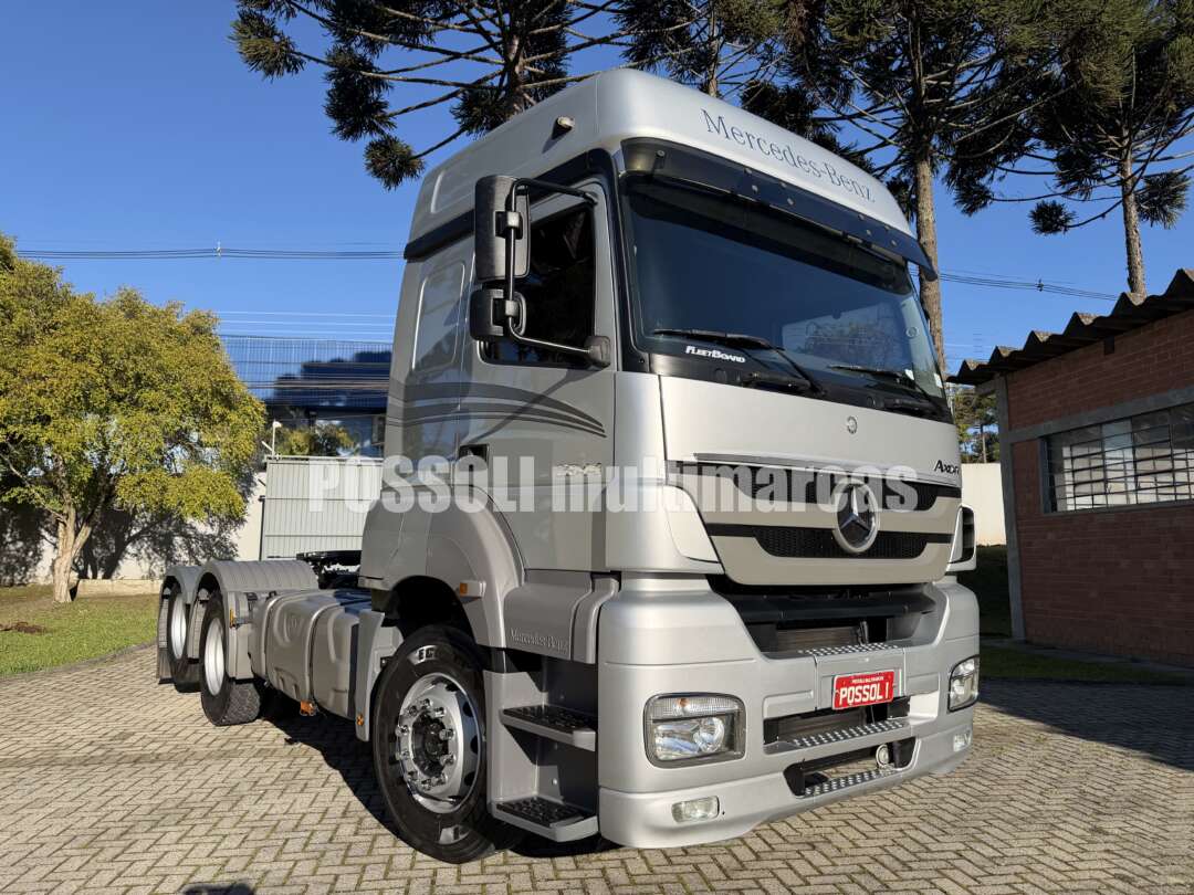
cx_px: 597
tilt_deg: +7.6
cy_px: 448
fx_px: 828
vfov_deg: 56.8
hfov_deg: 71.6
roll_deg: -0.1
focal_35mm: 24
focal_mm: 6.76
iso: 100
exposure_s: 1/4405
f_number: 1.78
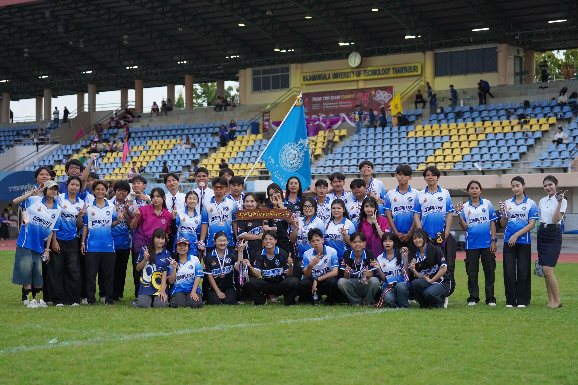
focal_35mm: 72
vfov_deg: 18.9
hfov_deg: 28.1
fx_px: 1156
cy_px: 192
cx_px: 289
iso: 2500
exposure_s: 1/1600
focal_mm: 72
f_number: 2.8
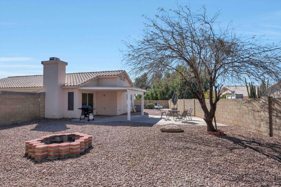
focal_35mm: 18
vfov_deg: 67.4
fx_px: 141
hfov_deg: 90.0
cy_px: 94
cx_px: 140
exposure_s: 1/500
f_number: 11
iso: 320
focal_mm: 18
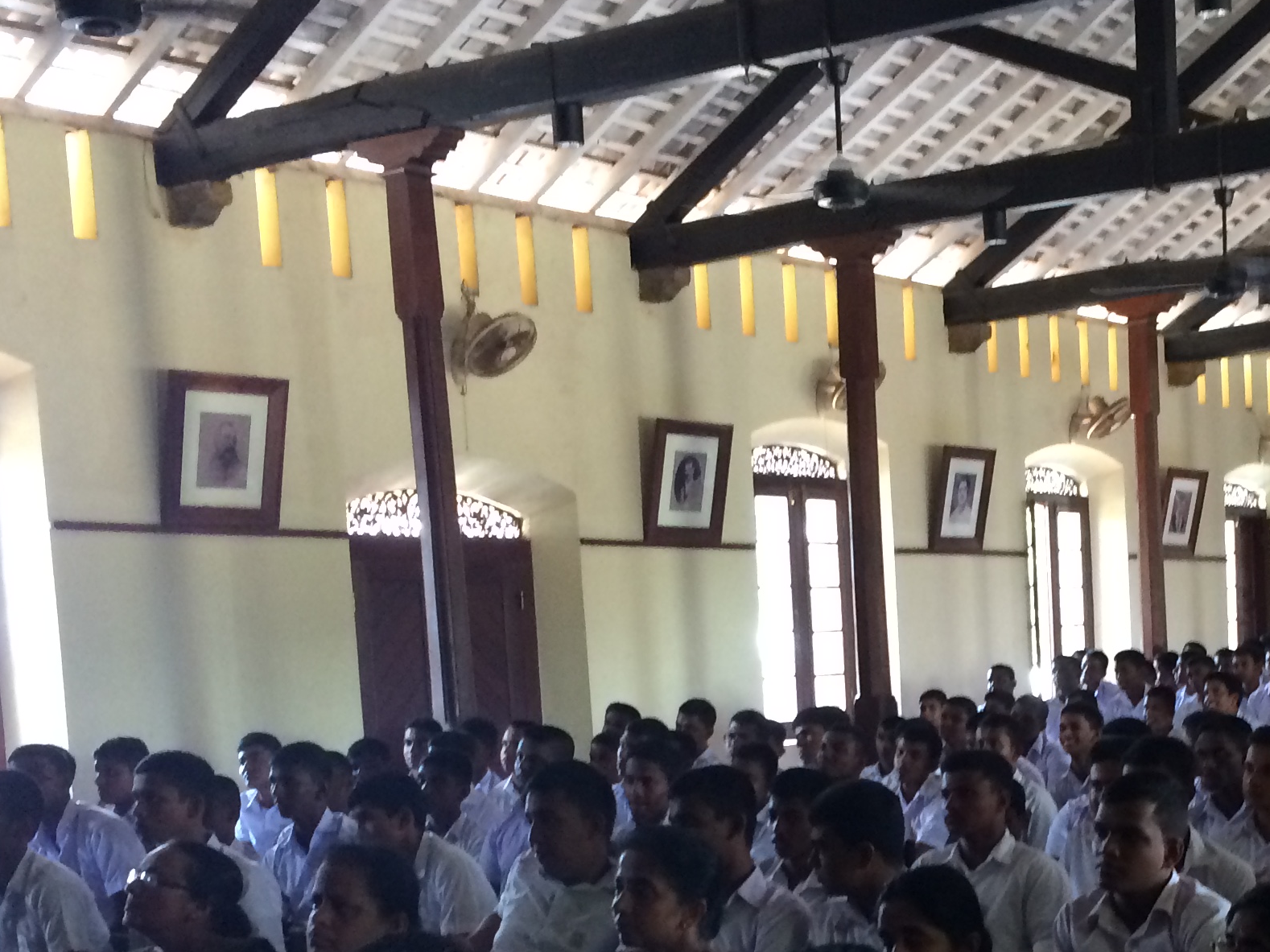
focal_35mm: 60
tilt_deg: -8.2
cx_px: 1029
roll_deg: +0.2
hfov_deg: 31.3
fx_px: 2201
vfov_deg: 23.7
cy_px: 872
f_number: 2.2
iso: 250
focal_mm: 4.15
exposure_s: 1/33
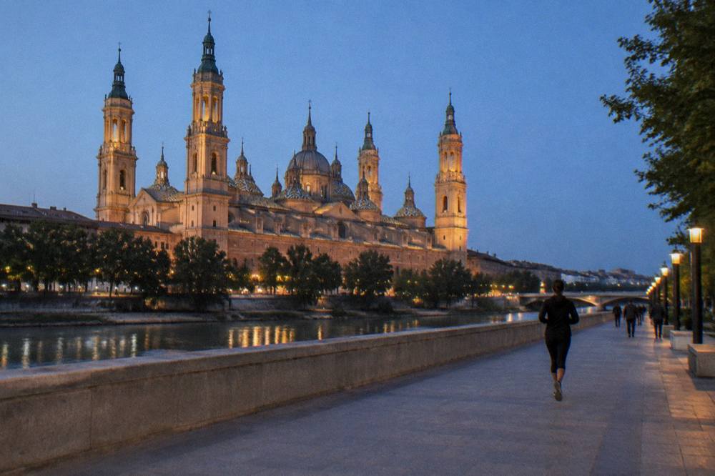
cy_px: 238
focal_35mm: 35
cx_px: 358
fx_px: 695
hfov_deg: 54.5
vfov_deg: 37.8
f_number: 10
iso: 800
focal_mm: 35
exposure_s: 1/160
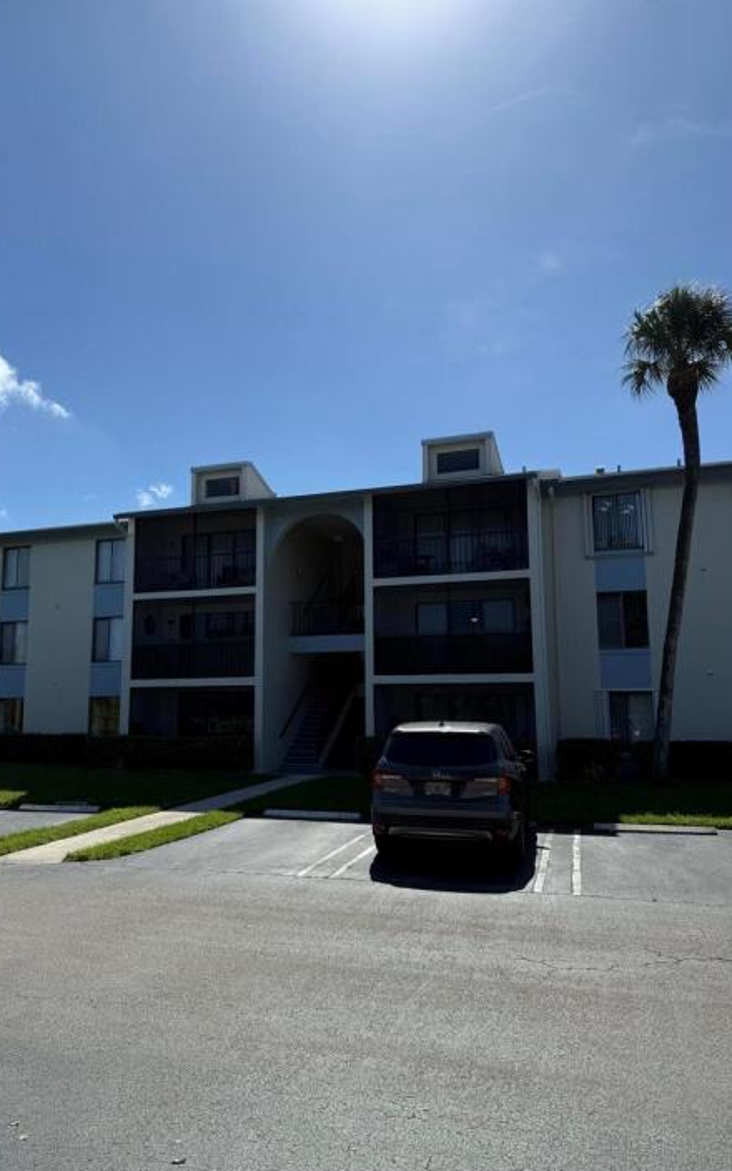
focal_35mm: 26
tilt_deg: +8.5
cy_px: 595
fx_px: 830
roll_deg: -0.3
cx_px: 298
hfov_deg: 47.4
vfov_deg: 70.4
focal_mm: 6.76
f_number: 1.78
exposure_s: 1/7353
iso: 80
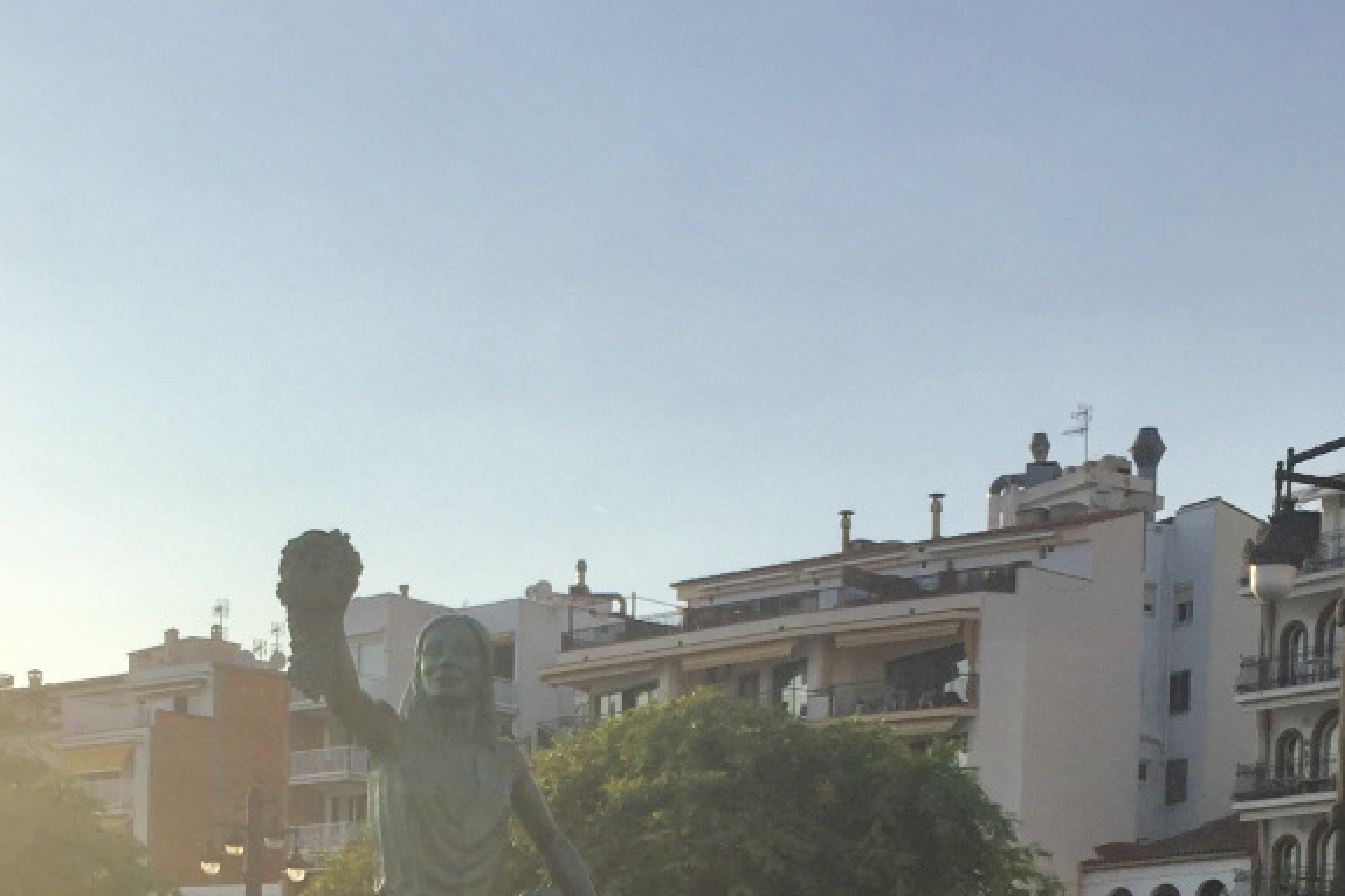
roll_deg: -2.4
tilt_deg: +0.6
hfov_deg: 31.8
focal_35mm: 63
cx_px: 538
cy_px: 1153
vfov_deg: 19.9
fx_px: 2353
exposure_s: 1/2825
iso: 32
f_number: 2.2
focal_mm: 4.15
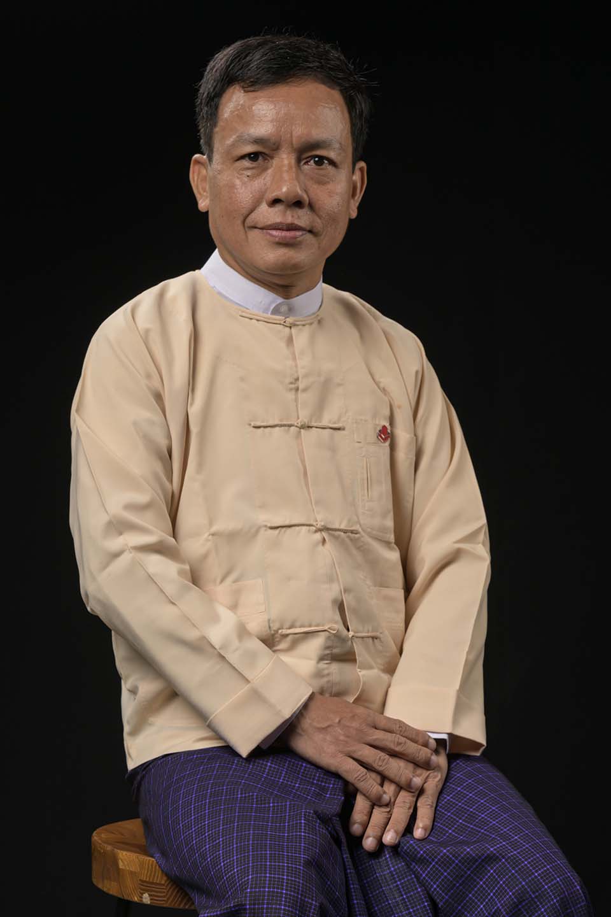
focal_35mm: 85
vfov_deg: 23.9
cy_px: 458
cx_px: 306
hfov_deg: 16.1
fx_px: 2164
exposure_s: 1/200
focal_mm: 85
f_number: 8
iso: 250
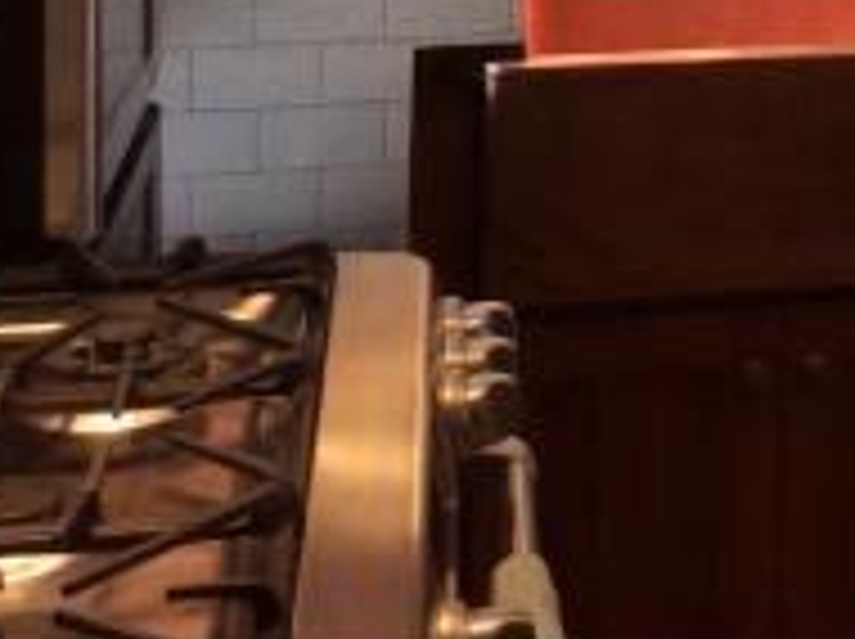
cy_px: -418
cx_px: 1084
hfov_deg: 17.2
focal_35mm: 108
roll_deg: -0.8
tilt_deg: -5.2
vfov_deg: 12.7
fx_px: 2664
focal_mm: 3.3
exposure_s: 1/40
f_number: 2.4
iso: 32
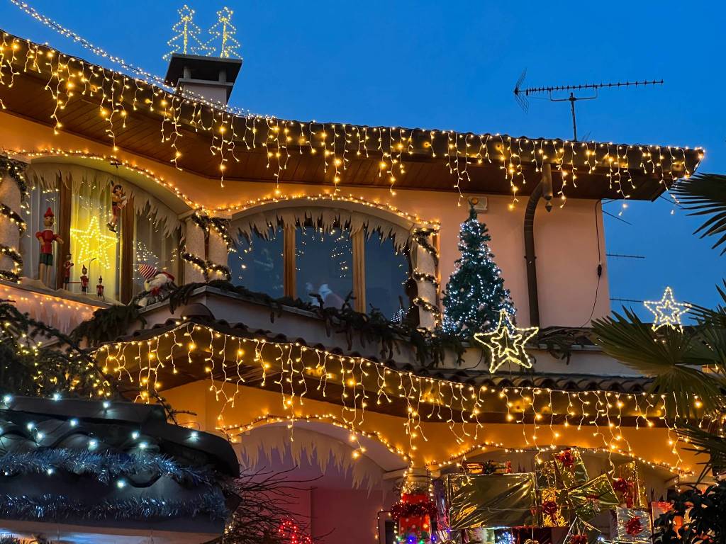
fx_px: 1615
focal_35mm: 77
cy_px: 272
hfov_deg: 25.3
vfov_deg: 19.1
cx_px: 363
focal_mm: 9
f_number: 2.8
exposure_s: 1/34
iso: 800
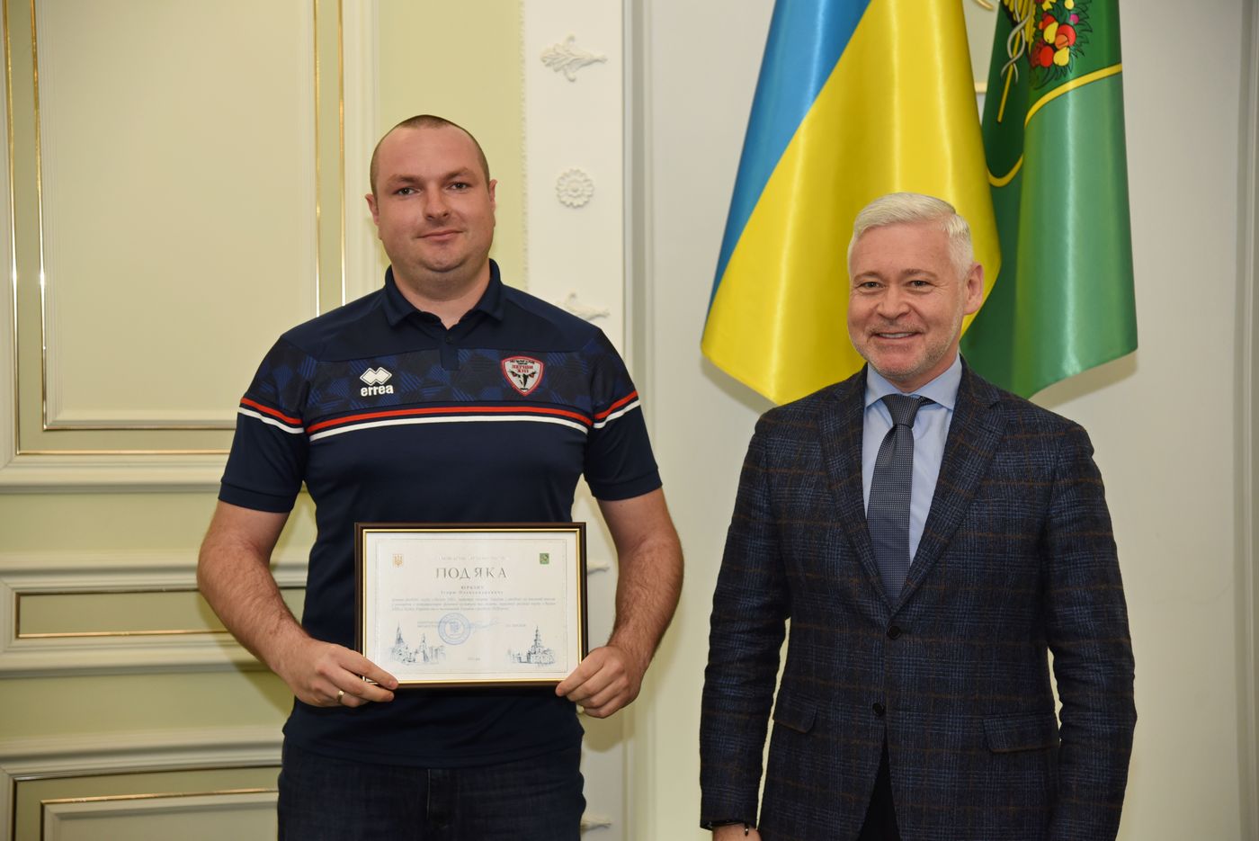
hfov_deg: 26.0
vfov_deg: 17.5
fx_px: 2729
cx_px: 630
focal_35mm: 78
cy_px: 420
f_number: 4
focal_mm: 78
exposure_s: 1/200
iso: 1000
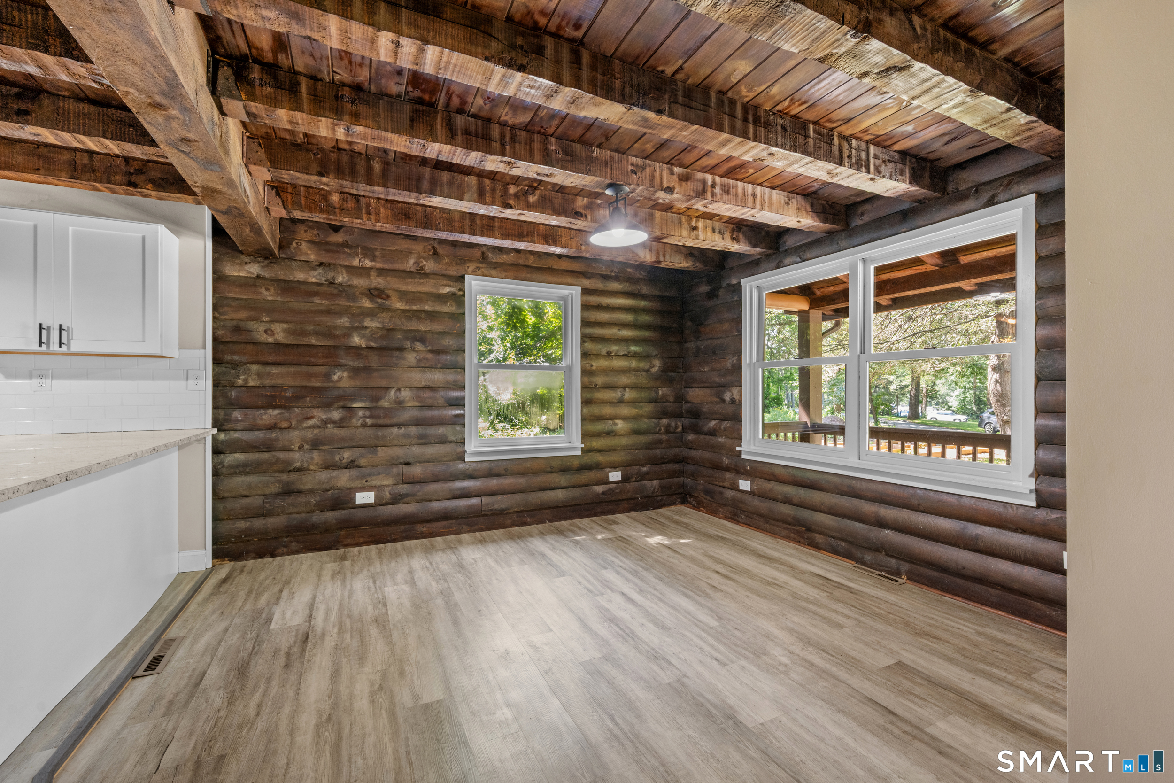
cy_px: 392
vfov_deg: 77.3
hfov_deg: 100.4
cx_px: 587
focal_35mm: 15
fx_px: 489
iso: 320
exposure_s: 1.3
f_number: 9
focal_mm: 15
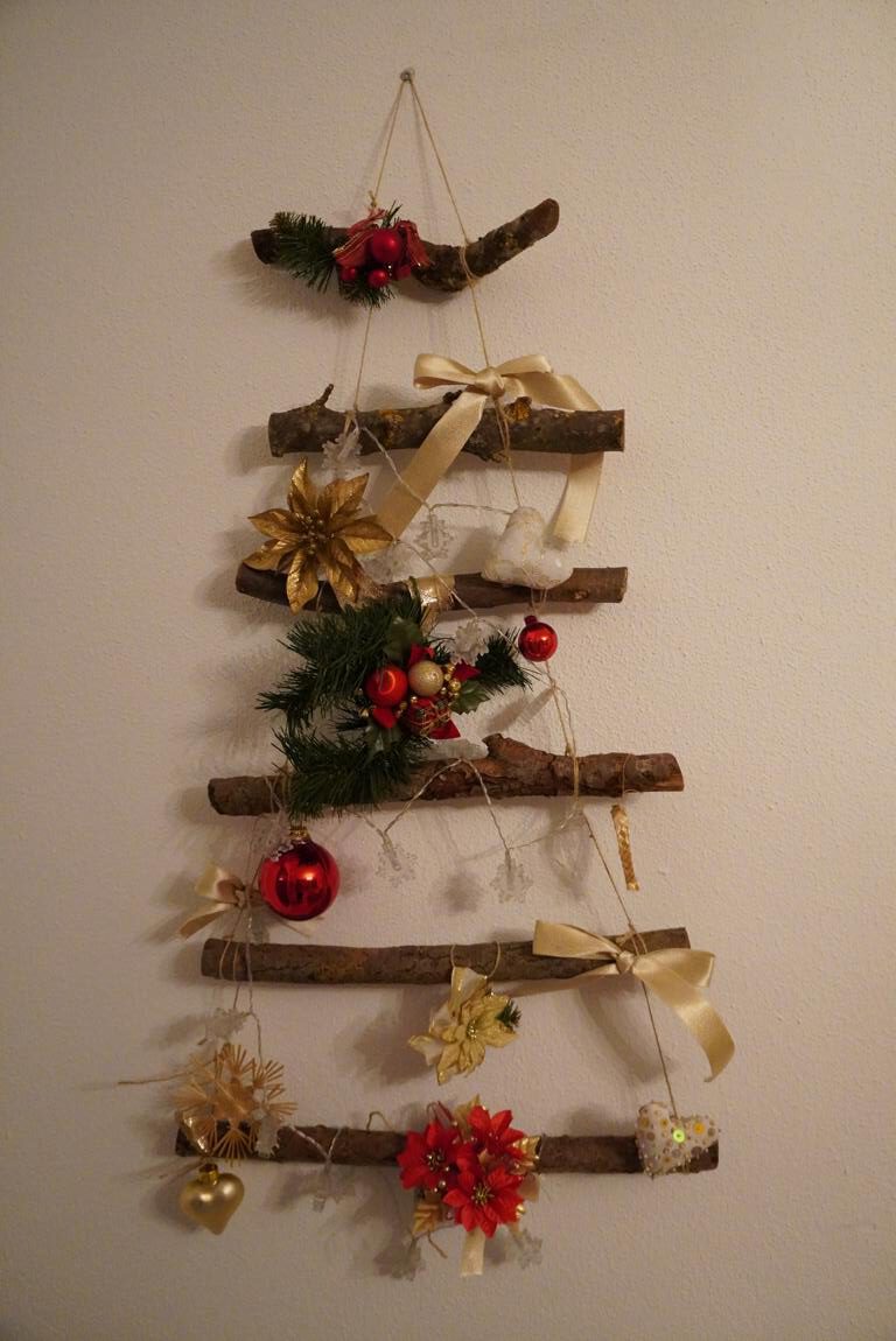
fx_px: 1174
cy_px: 670
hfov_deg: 41.8
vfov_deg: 59.5
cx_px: 448
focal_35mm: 32
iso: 6400
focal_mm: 21
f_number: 4
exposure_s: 1/125
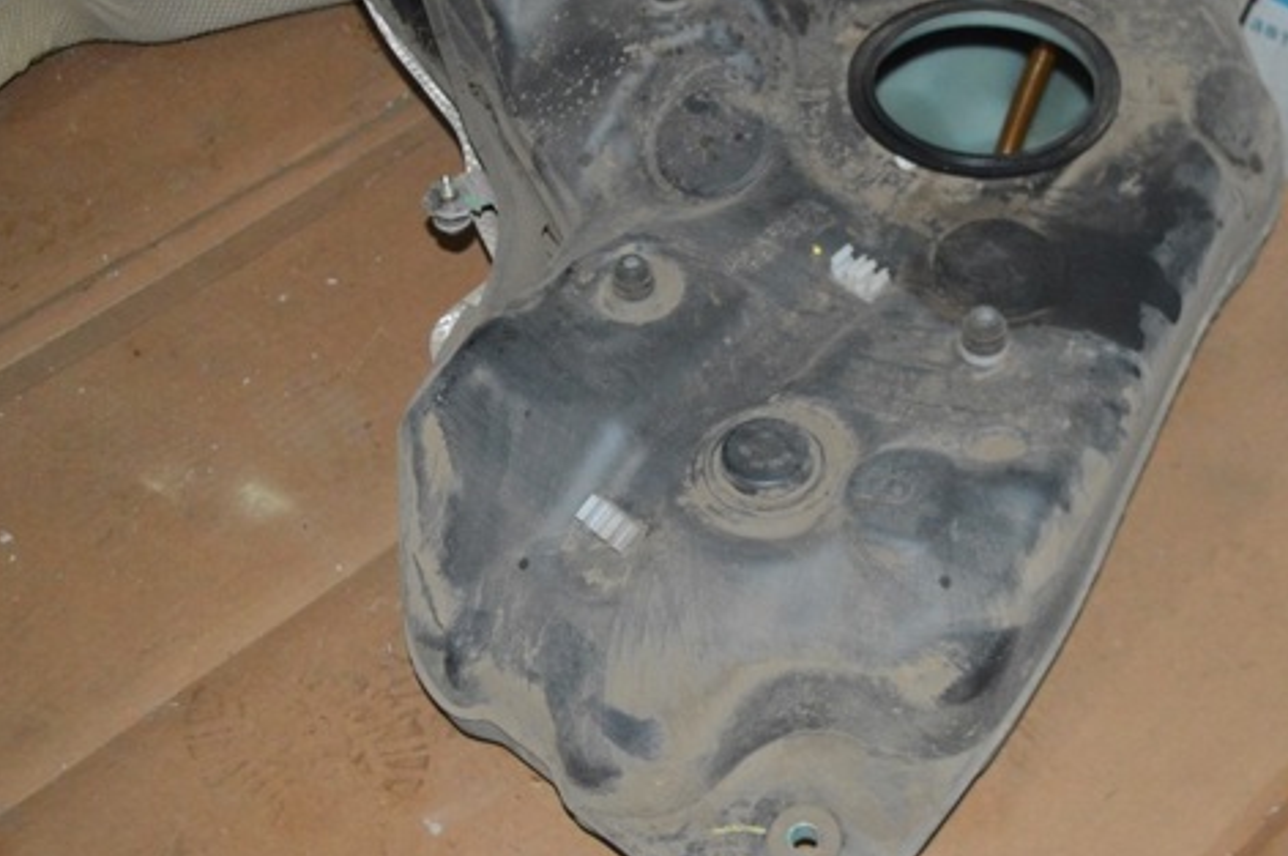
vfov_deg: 25.4
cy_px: 310
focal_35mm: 53
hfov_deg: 37.5
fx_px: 1894
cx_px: 722
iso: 3200
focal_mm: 26
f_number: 4
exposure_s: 1/60
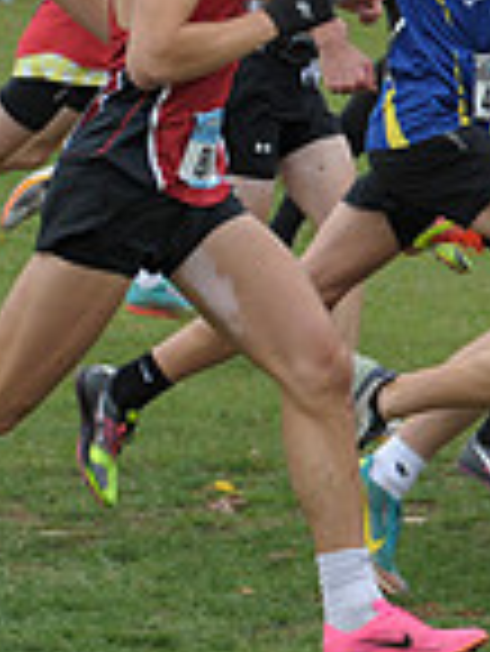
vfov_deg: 3.6
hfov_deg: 2.7
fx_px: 10478
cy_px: 27
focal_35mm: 556
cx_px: 1232
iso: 1000
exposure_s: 1/800
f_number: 6.3
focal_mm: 145
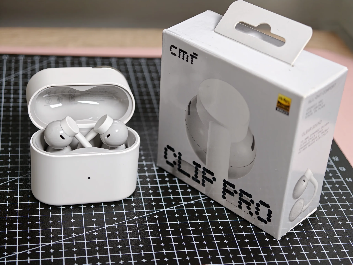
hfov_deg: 27.8
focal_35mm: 70
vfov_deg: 21.0
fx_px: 714
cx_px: 176
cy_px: 132
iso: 500
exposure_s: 1/50
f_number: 2.2
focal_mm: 20.1
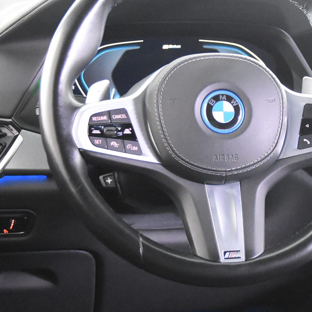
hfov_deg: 21.0
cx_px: 227
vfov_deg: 21.1
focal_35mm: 82
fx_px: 836
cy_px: 200
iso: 9000
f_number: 3
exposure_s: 1/40
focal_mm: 24
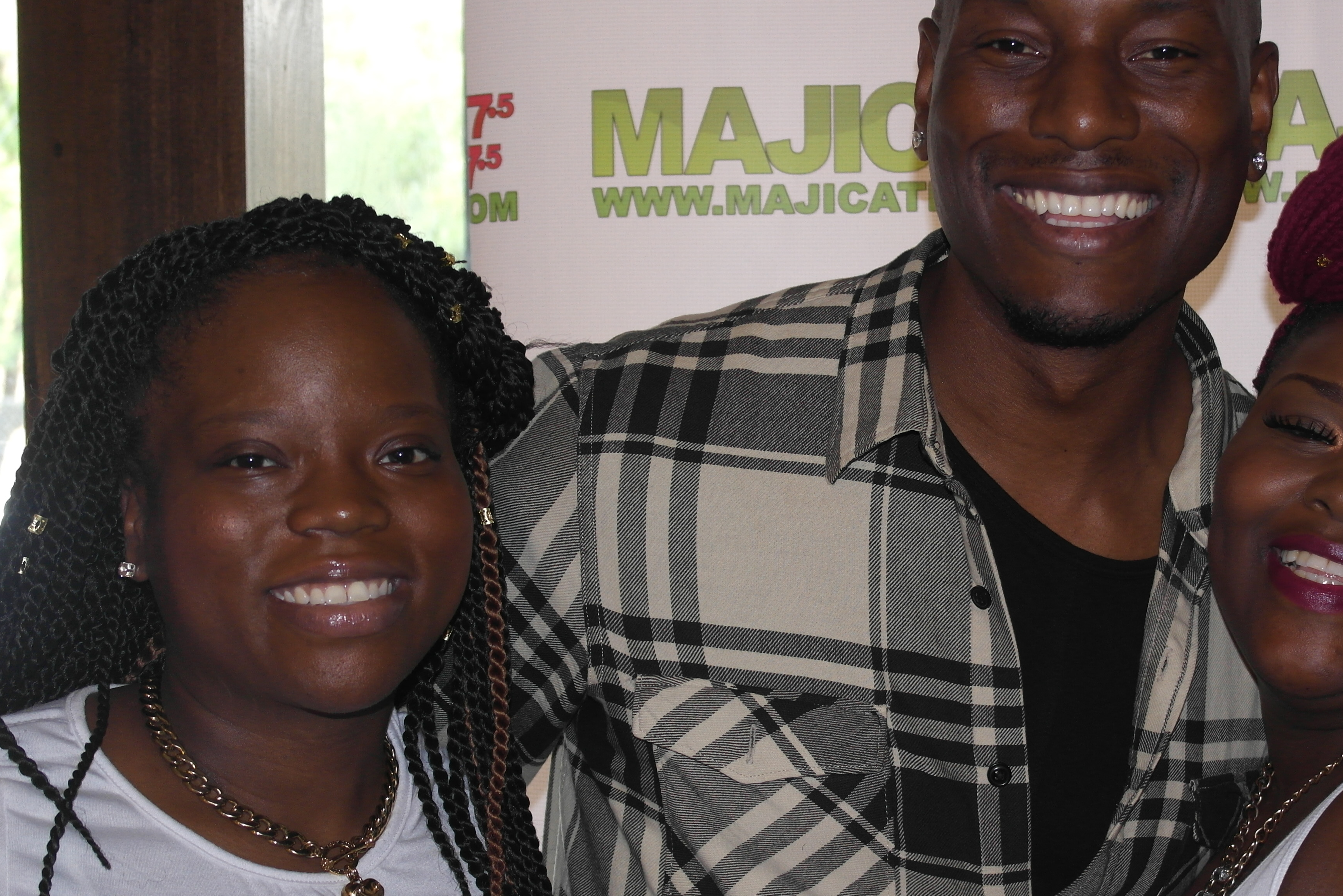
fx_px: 2537
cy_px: 487
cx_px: 859
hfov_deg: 29.5
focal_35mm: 68
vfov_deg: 20.0
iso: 400
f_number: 4
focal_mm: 28
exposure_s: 1/50
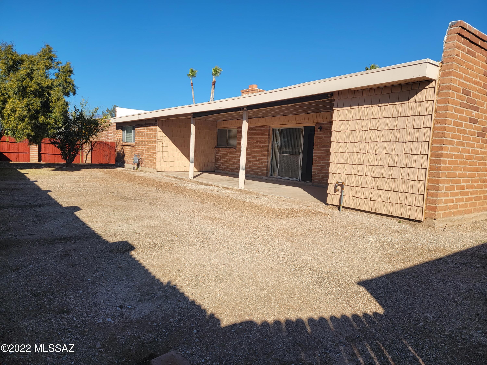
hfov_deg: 71.6
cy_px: 182
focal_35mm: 24
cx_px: 244
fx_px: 338
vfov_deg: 56.8
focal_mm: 6.7
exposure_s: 1/1011
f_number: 1.8
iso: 16
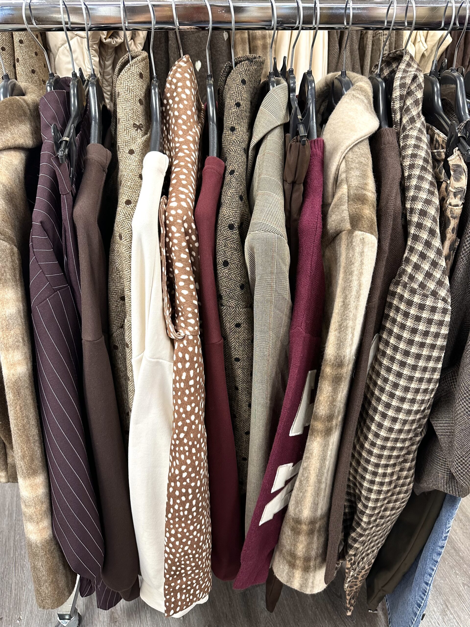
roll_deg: -1.1
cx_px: 235
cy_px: 314
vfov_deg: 71.6
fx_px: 434
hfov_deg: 56.8
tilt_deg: -35.1
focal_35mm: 24
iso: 200
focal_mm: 6.86
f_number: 1.78
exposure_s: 1/50
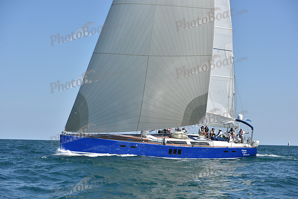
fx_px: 580
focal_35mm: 70
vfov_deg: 19.5
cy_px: 100
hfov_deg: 28.8
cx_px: 149
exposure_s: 1/1600
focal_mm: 70
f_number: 6.3
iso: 250
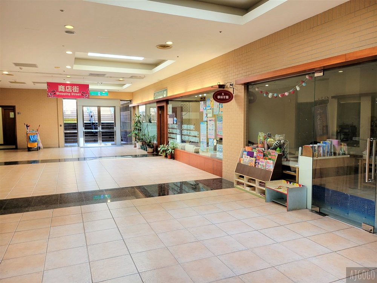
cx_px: 188
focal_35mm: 26
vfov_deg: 53.1
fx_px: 283
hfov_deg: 67.3
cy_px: 142
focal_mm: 5.4
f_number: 1.8
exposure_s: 1/120
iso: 125
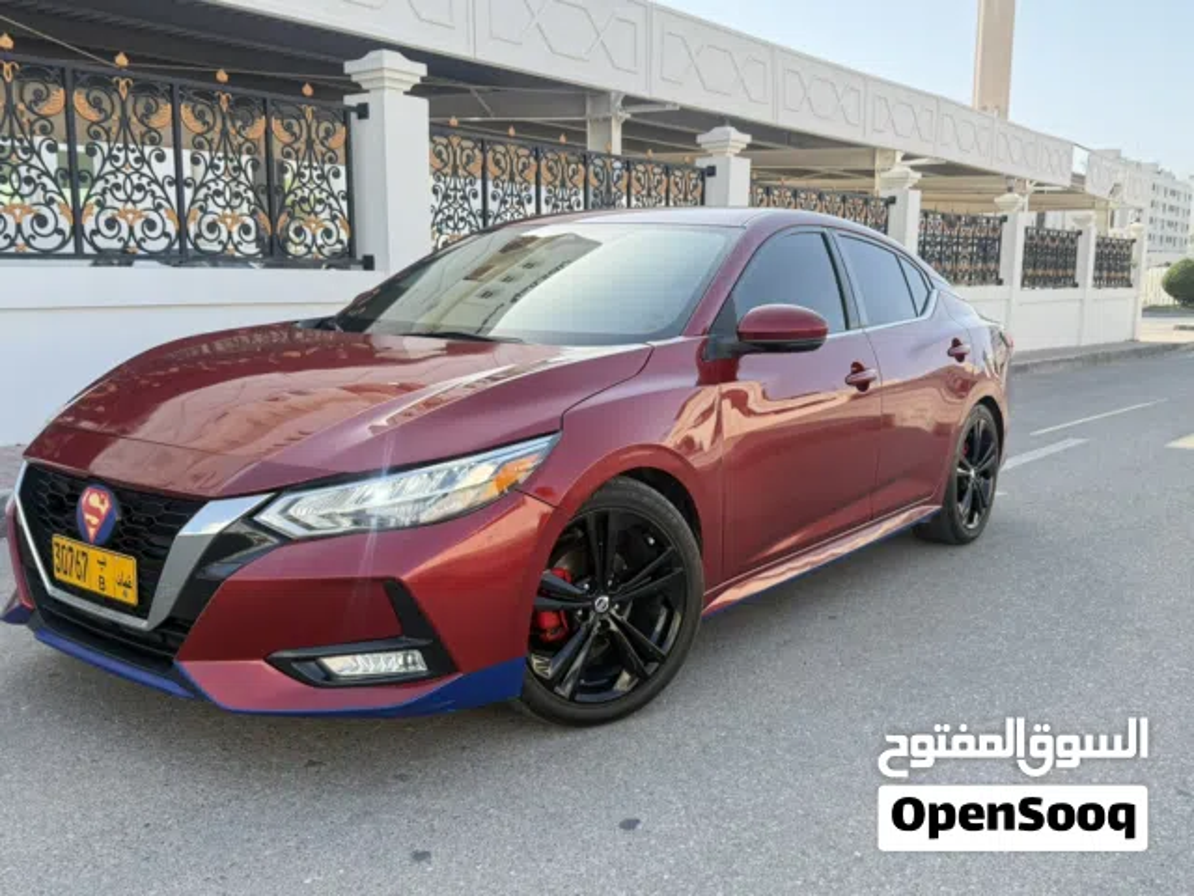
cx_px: 597
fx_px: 828
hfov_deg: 71.6
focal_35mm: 24
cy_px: 448
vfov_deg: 56.8
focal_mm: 6.76
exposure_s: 1/796
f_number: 1.78
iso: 100
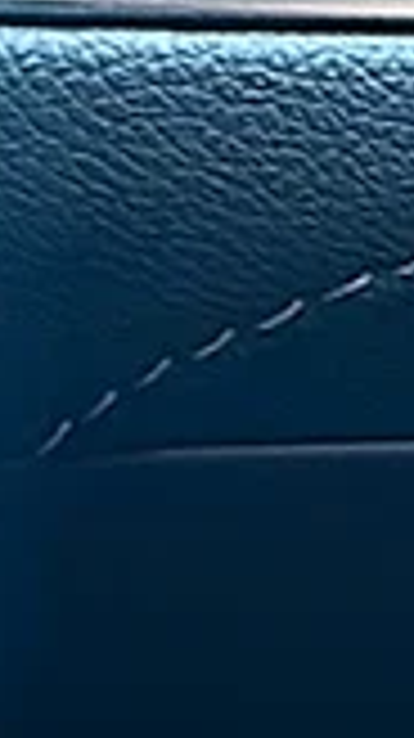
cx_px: 590
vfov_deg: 12.9
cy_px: -367
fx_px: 3090
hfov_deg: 7.6
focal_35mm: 158
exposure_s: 1/56
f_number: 1.78
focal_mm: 6.86
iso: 64
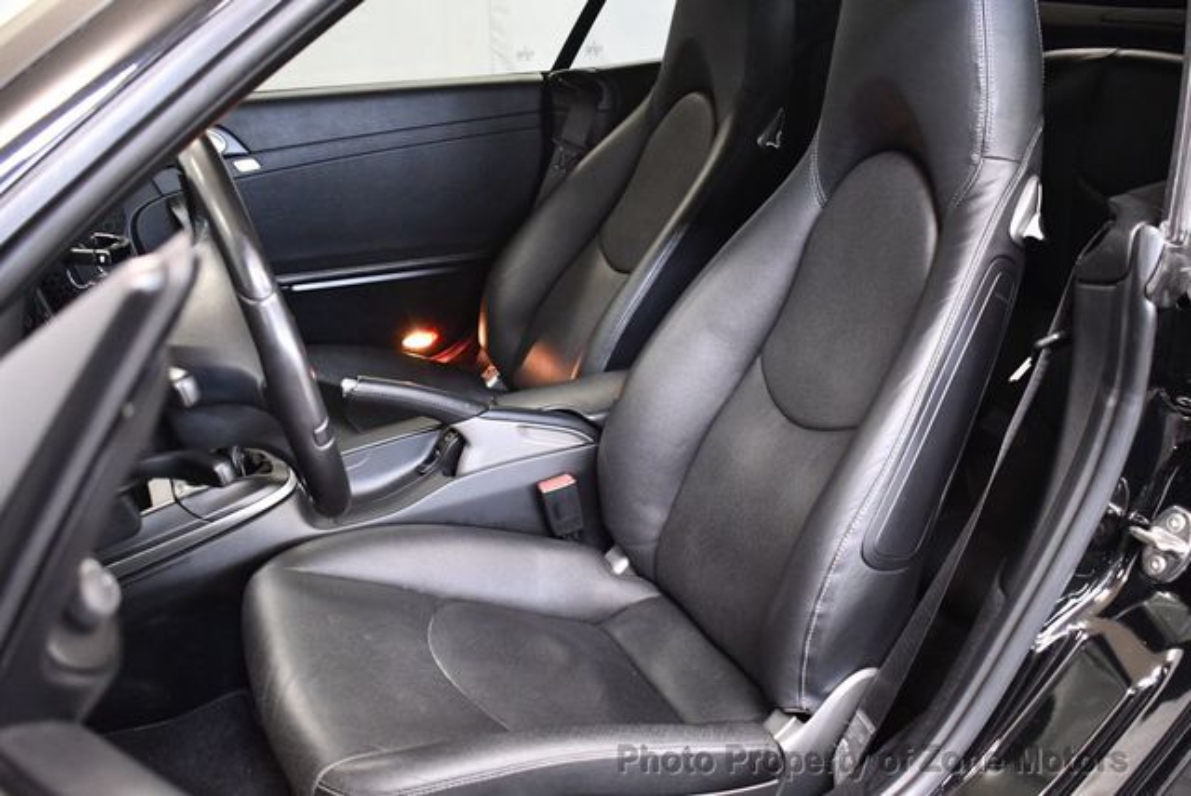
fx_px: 1192
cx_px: 596
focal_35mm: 36
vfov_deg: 36.9
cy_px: 398
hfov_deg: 53.1
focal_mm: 18
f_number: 3.5
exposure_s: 1/80
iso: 3200
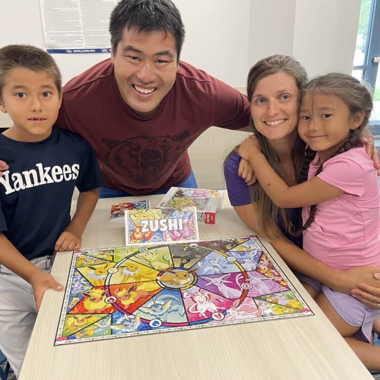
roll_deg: +1.5
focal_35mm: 30
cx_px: 186
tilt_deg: -21.8
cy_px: 191
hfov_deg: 54.0
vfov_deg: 54.0
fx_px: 373
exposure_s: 1/58
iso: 200
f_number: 1.6
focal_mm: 5.1
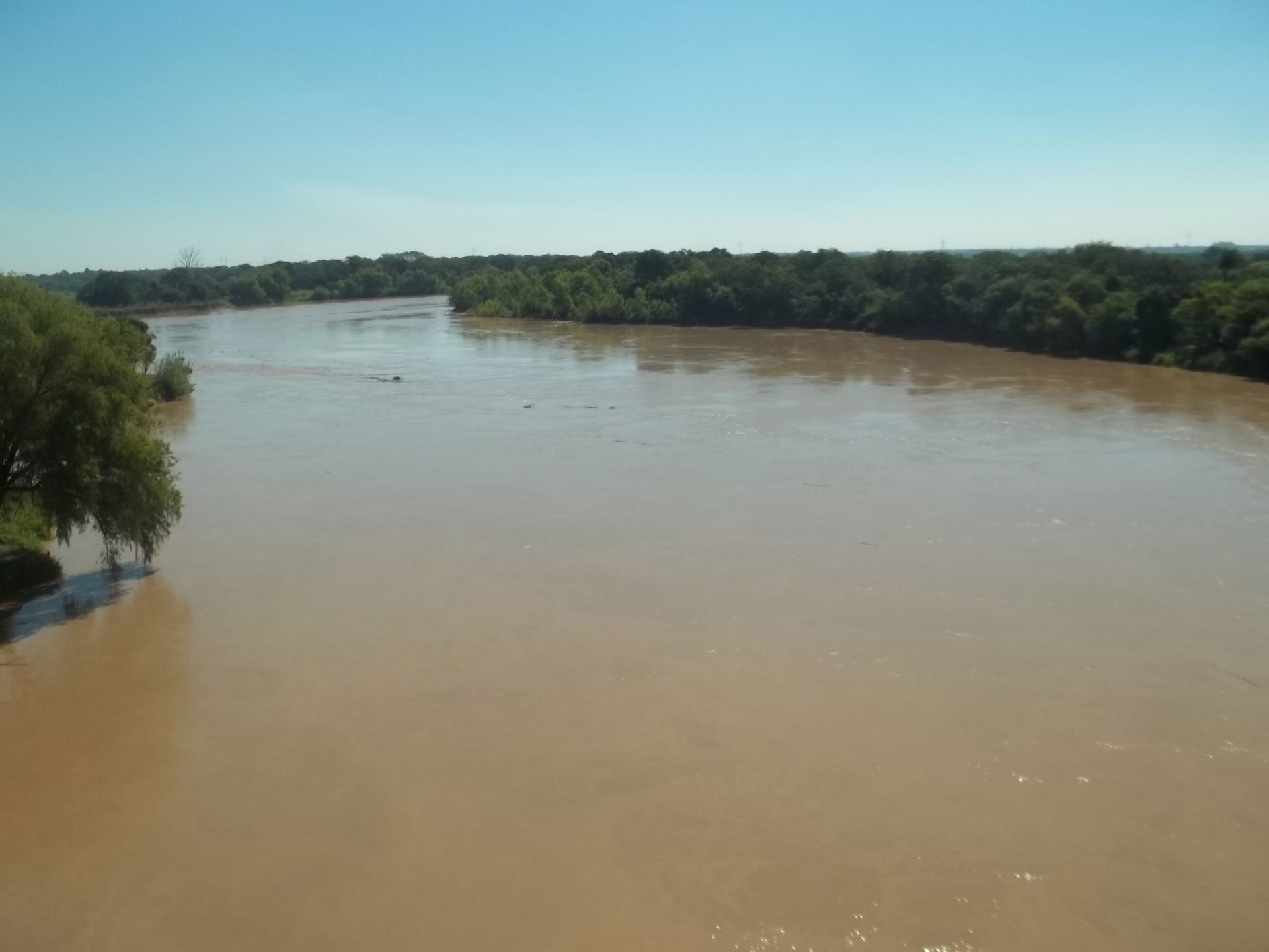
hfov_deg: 55.4
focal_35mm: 33
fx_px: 1210
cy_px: 476
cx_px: 634
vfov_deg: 42.9
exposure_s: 1/320
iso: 64
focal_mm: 5.9
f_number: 8
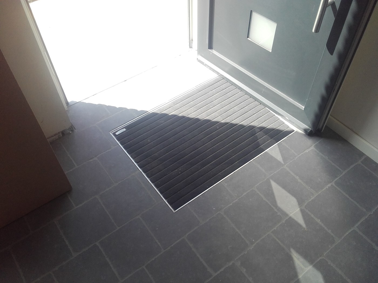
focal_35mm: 31
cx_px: 189
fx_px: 339
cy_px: 142
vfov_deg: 45.4
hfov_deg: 58.4
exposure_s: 1/291
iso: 50
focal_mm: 3.31
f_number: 2.2
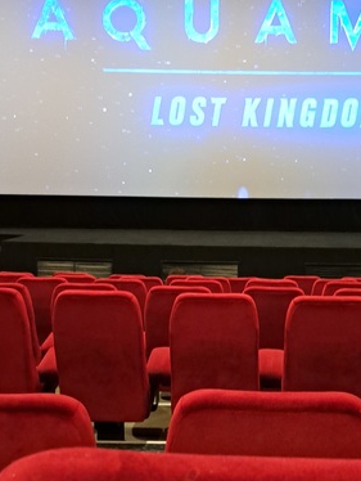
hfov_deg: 24.5
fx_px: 819
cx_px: 275
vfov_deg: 32.7
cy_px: 250
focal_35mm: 59
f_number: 1.8
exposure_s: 1/20
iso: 640
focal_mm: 5.23
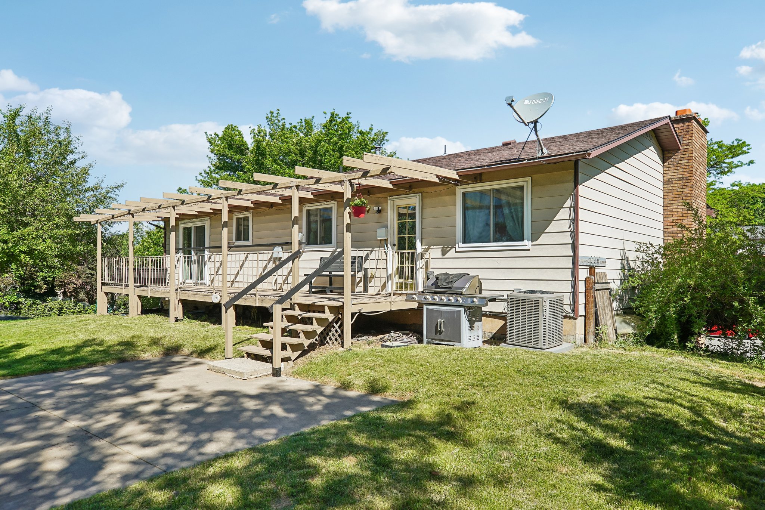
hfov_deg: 73.7
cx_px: 382
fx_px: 510
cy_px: 255
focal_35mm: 24
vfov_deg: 53.1
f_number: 8
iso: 100
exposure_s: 1/250
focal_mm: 24
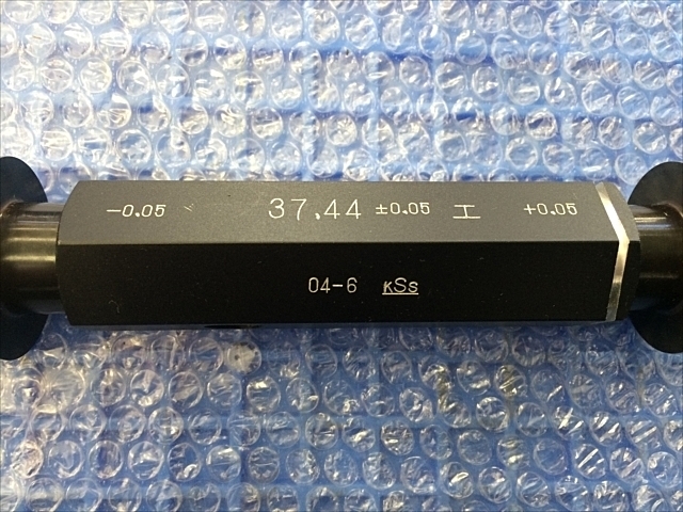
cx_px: 342
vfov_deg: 48.2
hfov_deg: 61.7
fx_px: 572
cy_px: 256
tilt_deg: -82.7
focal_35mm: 29
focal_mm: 4.15
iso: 100
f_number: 2.2
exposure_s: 1/30
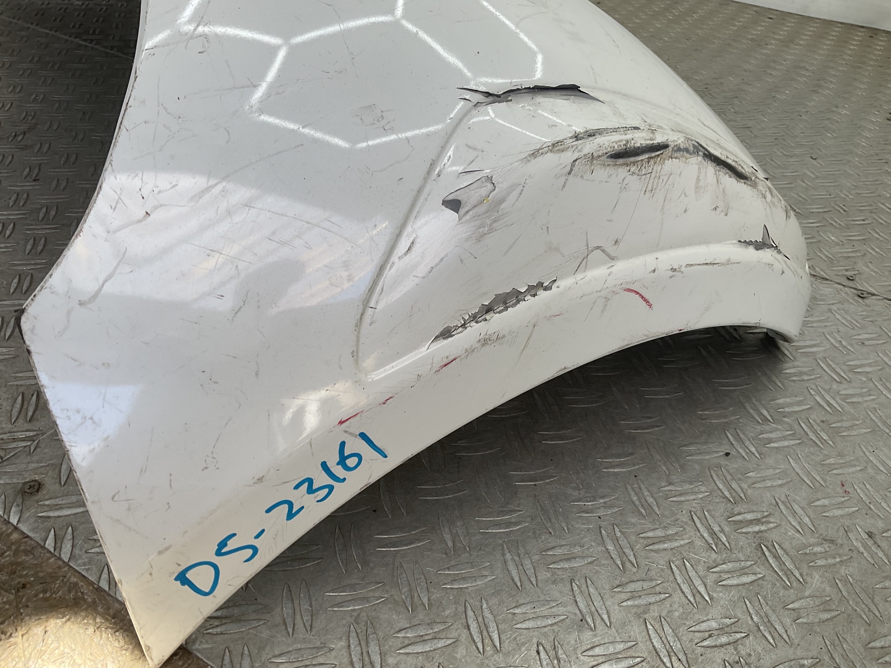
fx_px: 746
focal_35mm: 29
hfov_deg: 61.7
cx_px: 446
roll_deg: -7.8
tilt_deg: -36.9
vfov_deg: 48.2
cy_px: 334
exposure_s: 1/192
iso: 16
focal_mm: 3
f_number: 1.8
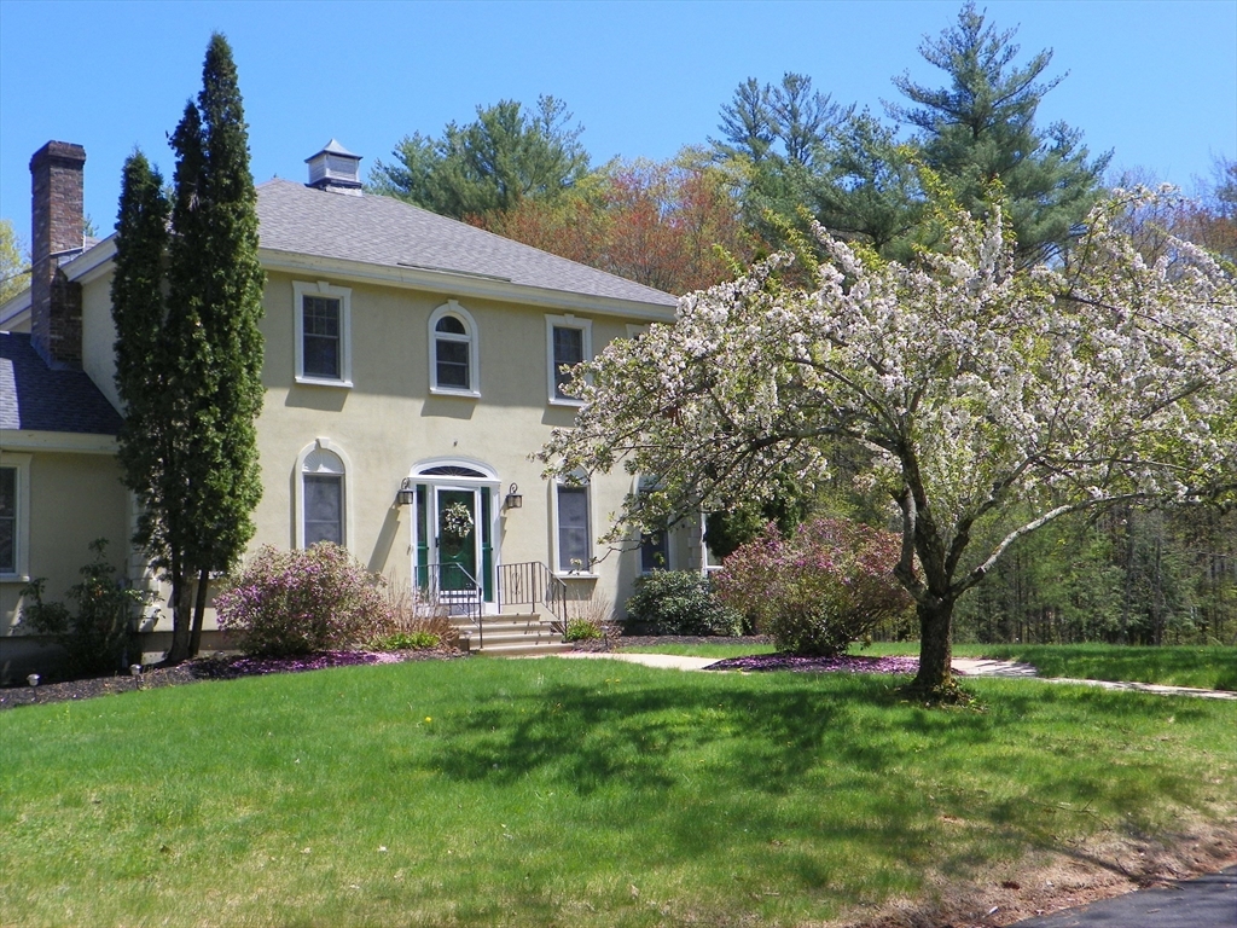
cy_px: 464
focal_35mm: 44
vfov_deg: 32.9
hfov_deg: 42.9
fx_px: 1572
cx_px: 618
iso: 64
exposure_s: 1/400
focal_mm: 7.9
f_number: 4
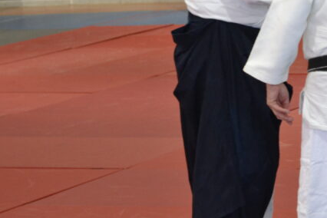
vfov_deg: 6.9
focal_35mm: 198
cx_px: 381
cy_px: -34
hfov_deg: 10.2
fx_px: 1800
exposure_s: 1/60
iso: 1600
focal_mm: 55
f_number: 5.6
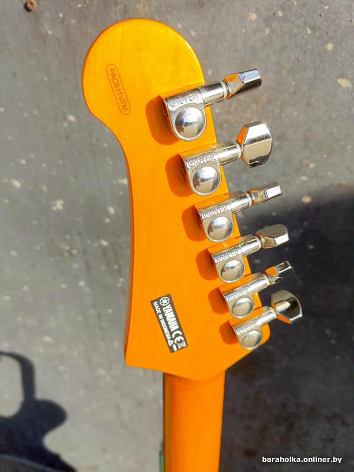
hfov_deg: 54.9
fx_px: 341
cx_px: 177
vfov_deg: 69.4
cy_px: 236
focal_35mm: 25
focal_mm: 4.76
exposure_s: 1/759
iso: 118
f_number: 1.69
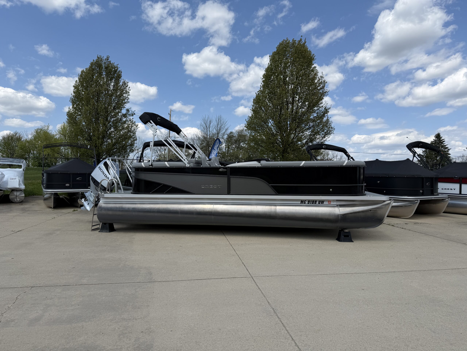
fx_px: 324
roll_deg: -1.5
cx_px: 234
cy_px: 176
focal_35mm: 24
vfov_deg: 56.8
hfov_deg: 71.6
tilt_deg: +1.0
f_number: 1.78
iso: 80
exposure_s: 1/5319
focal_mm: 6.76
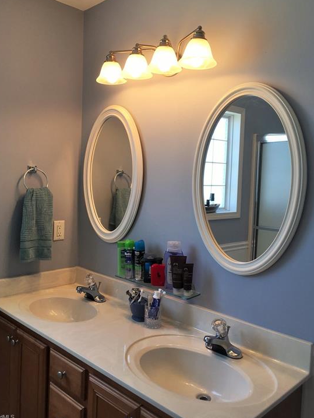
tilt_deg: -5.2
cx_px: 151
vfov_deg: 58.3
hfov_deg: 45.5
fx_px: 375
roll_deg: -2.5
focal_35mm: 31
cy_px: 198
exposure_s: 1/60
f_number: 2.2
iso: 25
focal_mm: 4.15
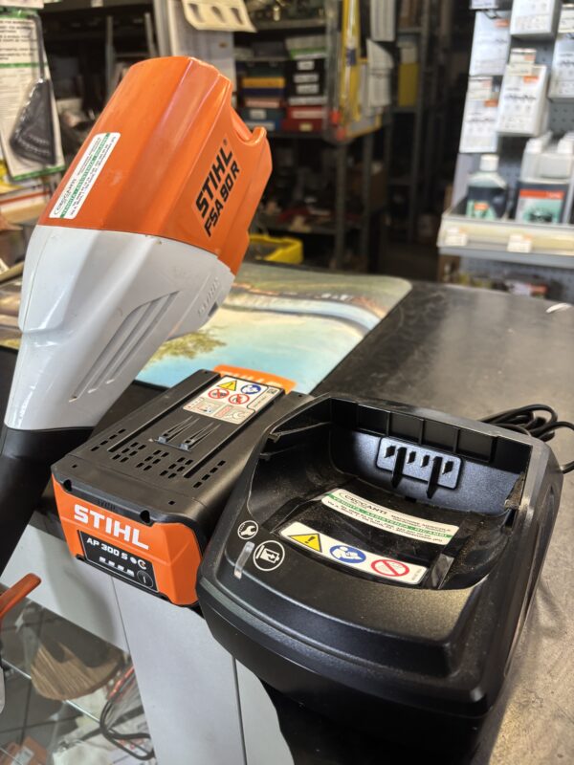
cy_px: 382
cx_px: 287
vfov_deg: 67.3
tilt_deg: -29.4
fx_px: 575
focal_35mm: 26
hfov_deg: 53.1
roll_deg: +0.0
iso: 125
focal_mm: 5.96
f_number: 1.6
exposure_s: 1/50
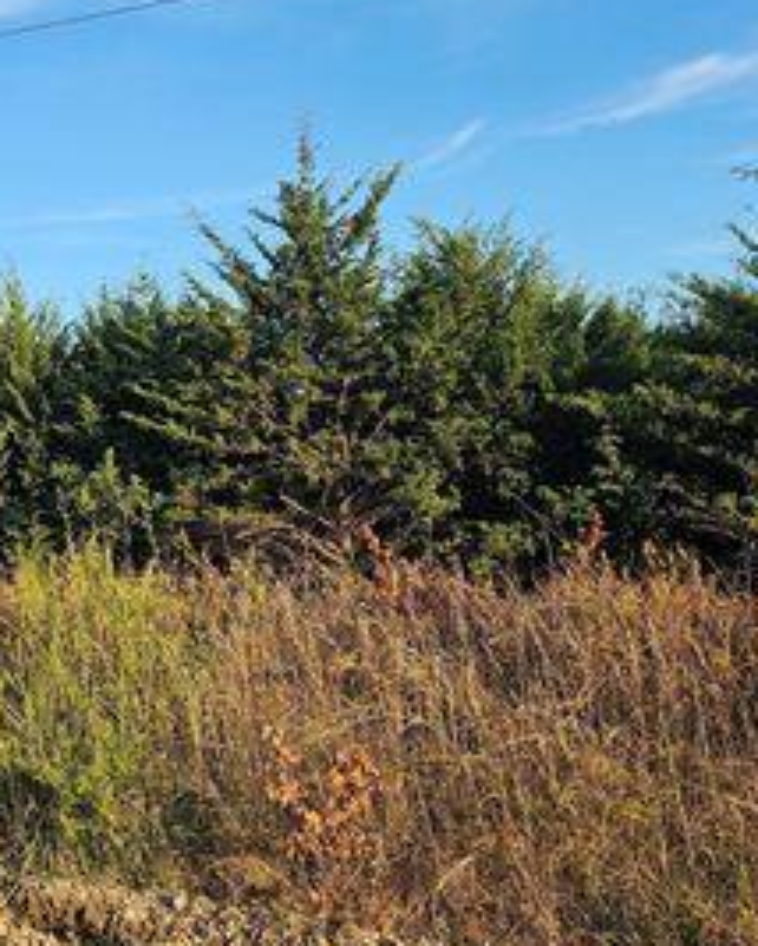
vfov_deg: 43.4
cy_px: 342
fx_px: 1176
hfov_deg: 33.2
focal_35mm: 42
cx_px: 28
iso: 10
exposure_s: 1/252
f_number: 1.7
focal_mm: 6.3
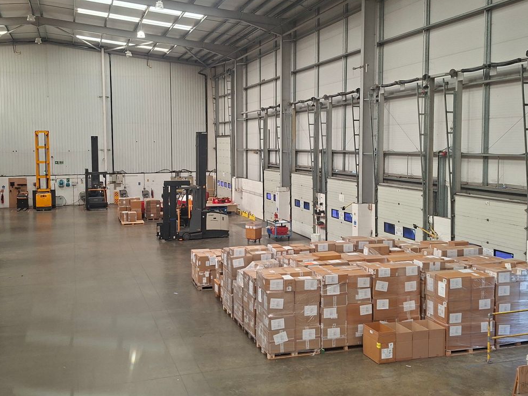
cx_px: 236
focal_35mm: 26
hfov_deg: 67.1
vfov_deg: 53.0
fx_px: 397
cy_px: 182
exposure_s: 1/120
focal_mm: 5.54
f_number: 1.8
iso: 250
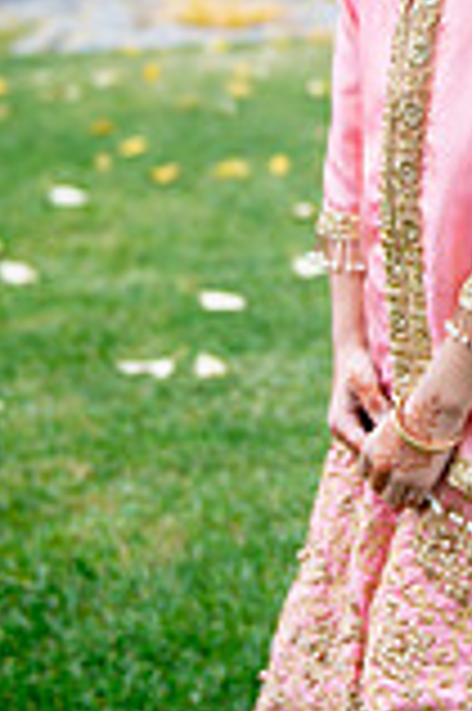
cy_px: 166
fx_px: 1793
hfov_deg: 14.7
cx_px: 510
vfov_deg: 22.2
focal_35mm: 91
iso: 100
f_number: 2.8
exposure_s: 1/200
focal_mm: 32
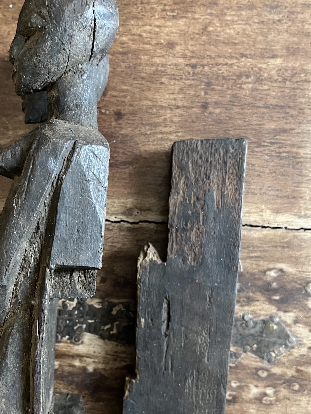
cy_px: 261
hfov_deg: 37.5
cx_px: 118
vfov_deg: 48.5
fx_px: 455
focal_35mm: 38
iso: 640
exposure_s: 1/30
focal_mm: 5.1
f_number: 1.6
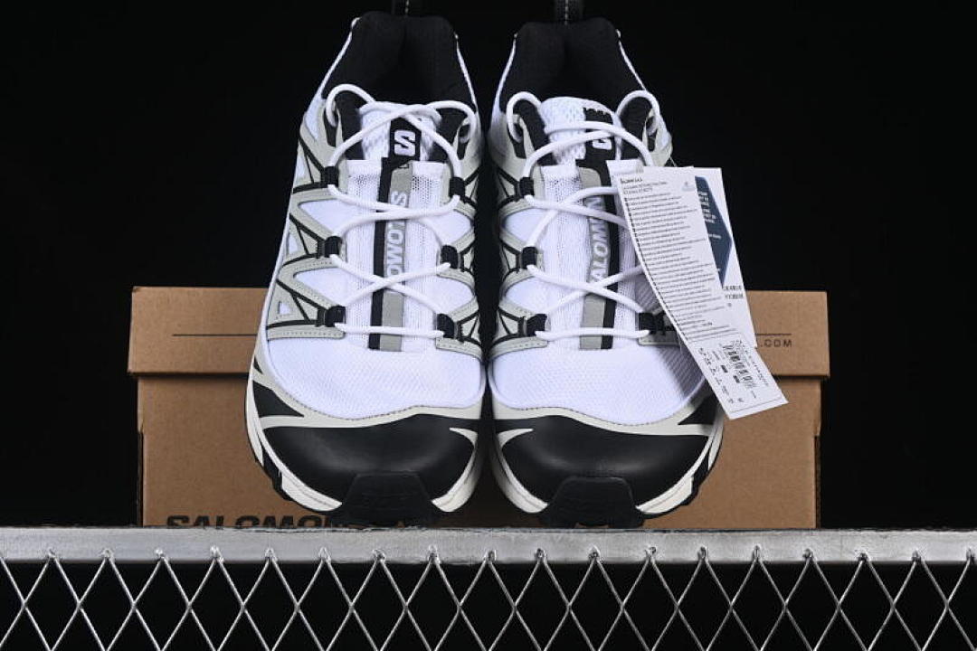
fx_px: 2035
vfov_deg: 18.2
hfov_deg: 27.0
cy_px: 326
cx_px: 488
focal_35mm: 75
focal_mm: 50
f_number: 8
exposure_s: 1/80
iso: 160
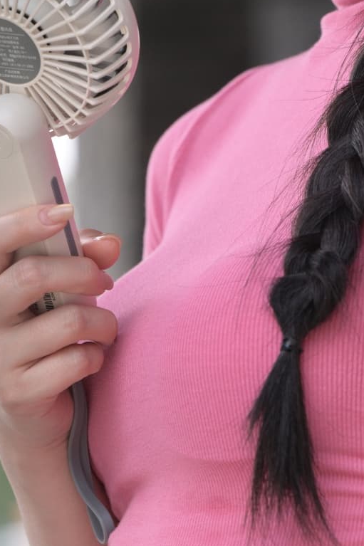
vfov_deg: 6.7
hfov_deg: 4.5
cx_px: 422
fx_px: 4628
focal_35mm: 305
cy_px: 63
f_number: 5
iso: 320
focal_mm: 130
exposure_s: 1/500
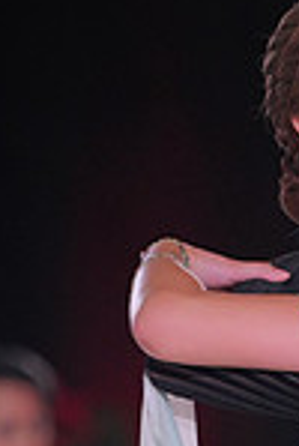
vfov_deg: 3.1
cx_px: 393
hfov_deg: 2.1
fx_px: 8085
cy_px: 679
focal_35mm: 652
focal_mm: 168
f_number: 2.8
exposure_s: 1/400
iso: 800
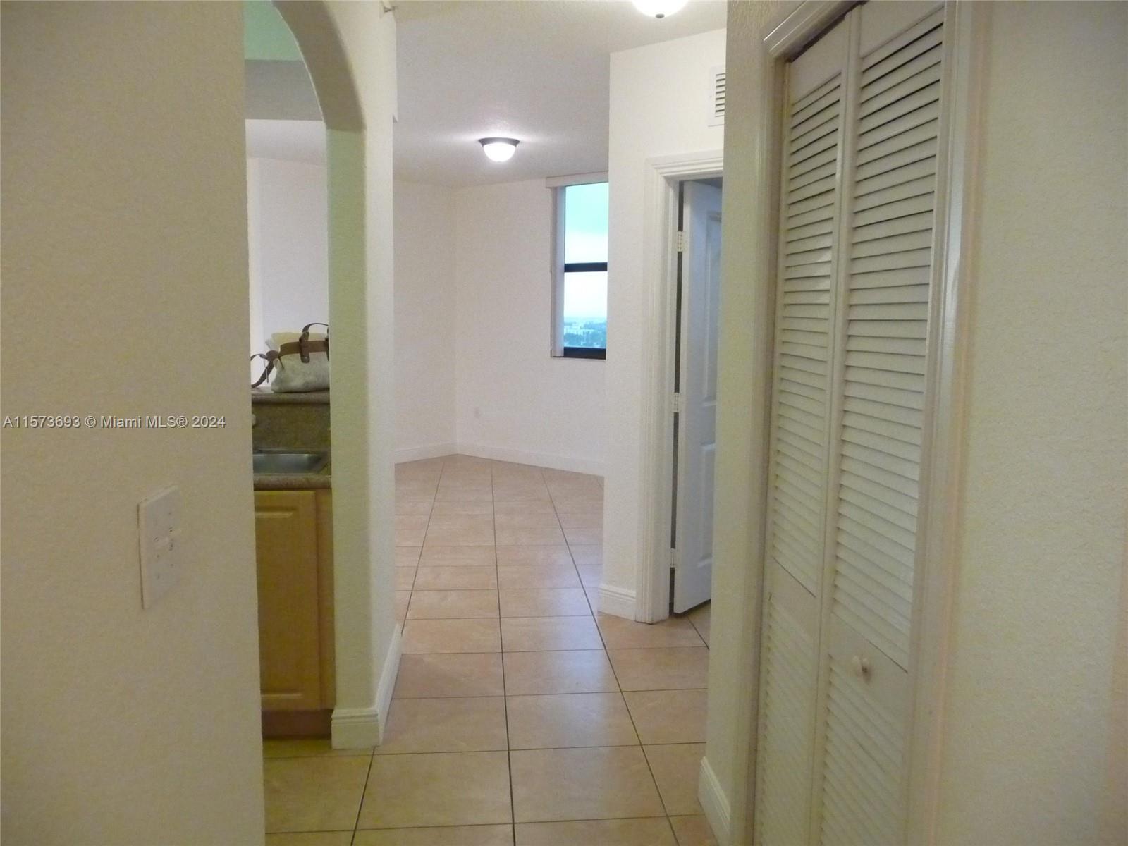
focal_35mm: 28
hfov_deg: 63.4
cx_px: 564
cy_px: 423
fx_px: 912
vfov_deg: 49.7
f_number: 3.3
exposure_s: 1/50
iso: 800
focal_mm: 4.7
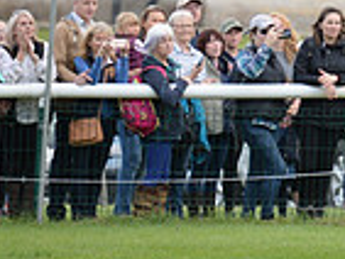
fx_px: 14613
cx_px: 646
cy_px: -142
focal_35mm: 1465
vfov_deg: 1.0
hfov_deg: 1.4
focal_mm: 370
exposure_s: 1/800
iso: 1000
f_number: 5.6
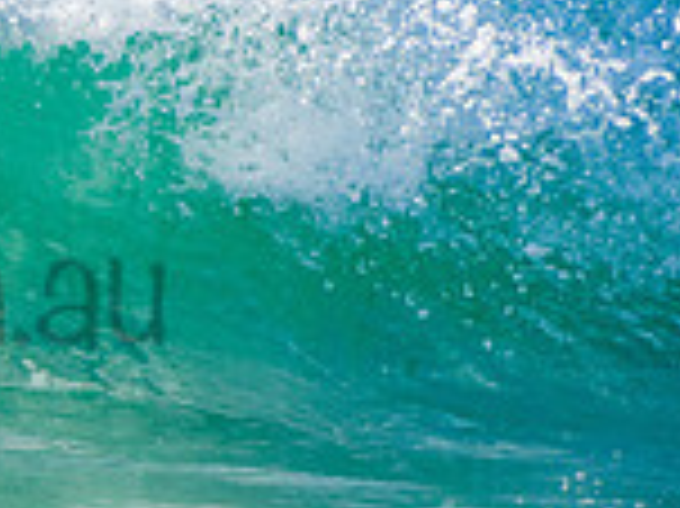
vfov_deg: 0.7
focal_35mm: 2215
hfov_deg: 0.9
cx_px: -311
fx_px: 43477
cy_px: 241
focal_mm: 400
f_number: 5.6
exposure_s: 1/2000
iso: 400
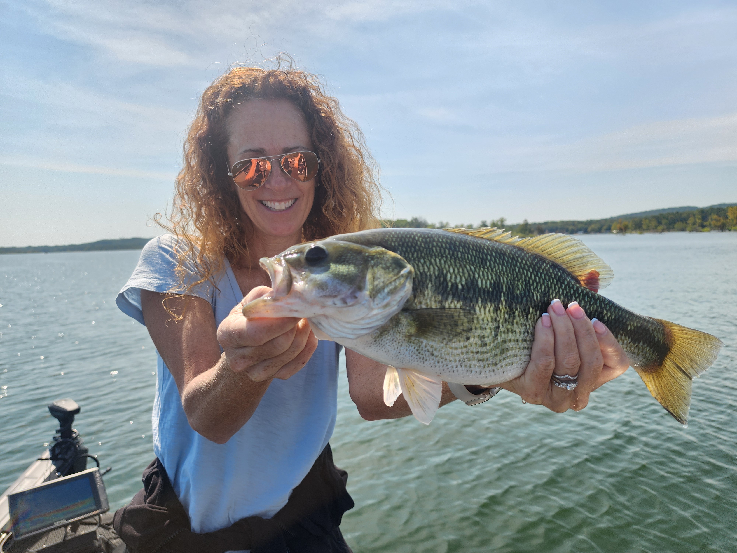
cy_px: 276
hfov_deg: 73.9
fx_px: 490
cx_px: 368
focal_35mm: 23
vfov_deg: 58.9
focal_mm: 6.4
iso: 12
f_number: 1.8
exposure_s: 1/666
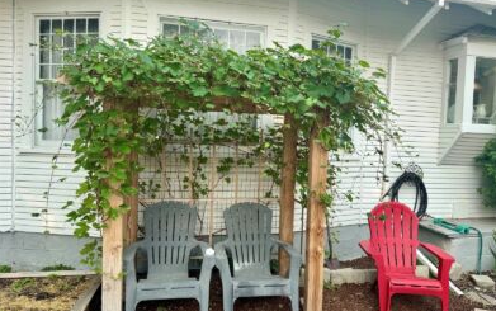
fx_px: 352
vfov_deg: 47.7
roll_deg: -2.4
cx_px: 249
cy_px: 155
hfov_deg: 70.4
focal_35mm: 26
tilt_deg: -2.5
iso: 80
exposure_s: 1/1395
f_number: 1.78
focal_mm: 6.76
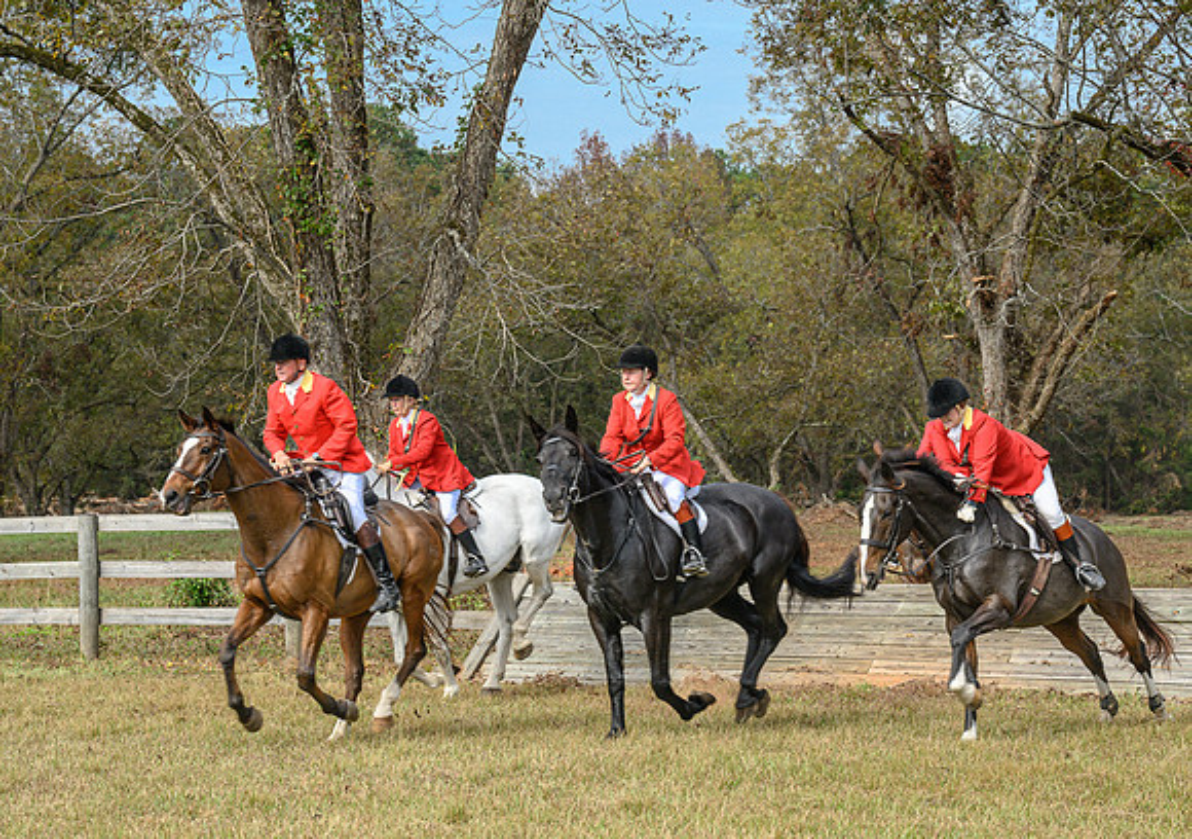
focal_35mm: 109
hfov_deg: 18.5
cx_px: 643
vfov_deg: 13.1
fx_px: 3656
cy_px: 462
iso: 400
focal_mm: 95
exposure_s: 1/500
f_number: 6.3
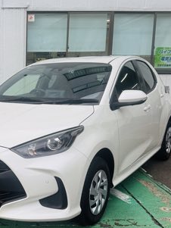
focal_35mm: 51
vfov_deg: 37.4
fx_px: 336
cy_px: 128
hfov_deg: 27.4
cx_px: 12
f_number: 1.78
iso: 80
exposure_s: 1/527
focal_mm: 6.76
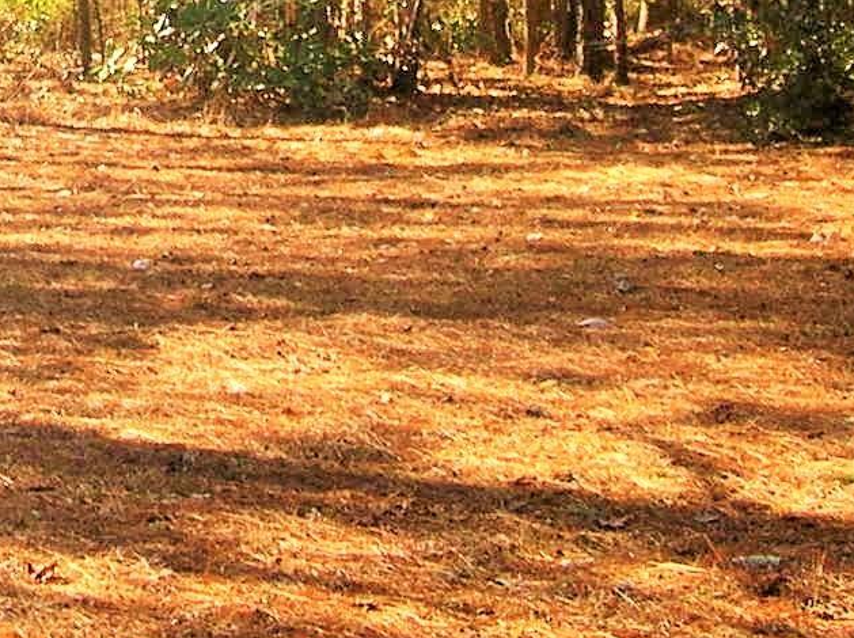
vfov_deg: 11.0
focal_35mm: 131
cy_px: -251
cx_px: -79
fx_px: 3228
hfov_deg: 14.7
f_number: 2.7
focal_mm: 6
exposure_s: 1/214
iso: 50
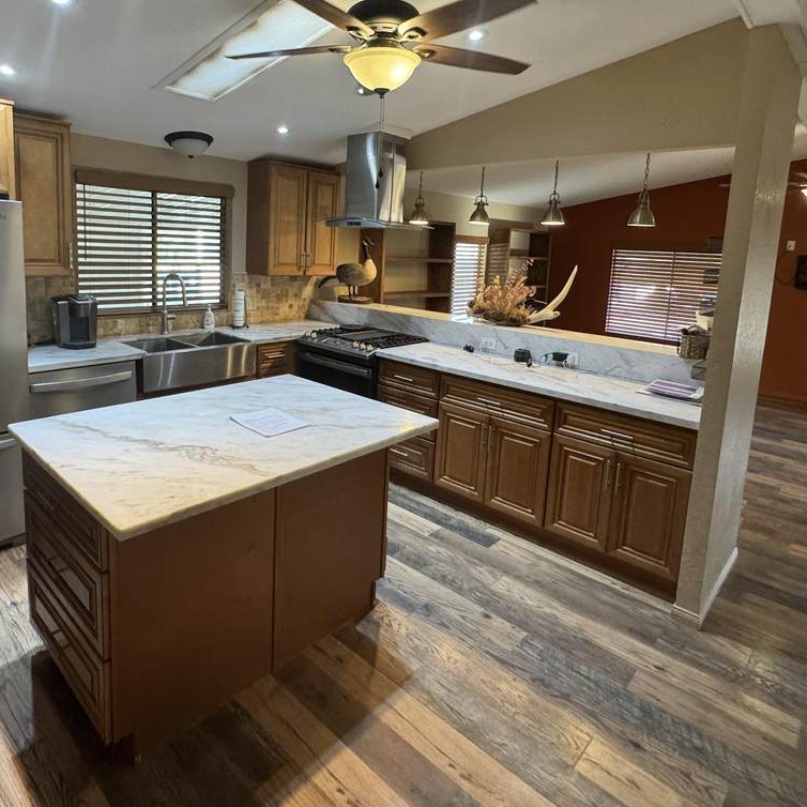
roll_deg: -2.5
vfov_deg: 71.3
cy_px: 317
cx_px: 370
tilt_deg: -7.3
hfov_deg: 72.0
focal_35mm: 21
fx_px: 554
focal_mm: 2.22
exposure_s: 1/120
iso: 320
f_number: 2.2
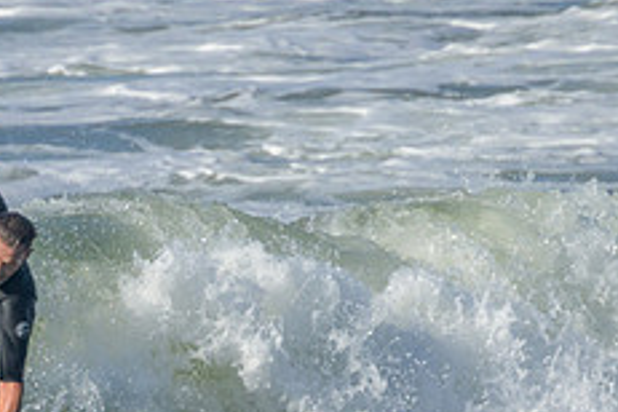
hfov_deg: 0.9
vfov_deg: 0.6
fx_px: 40390
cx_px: 98
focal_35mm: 2353
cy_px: 526
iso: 800
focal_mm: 800
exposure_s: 1/2000
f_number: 11
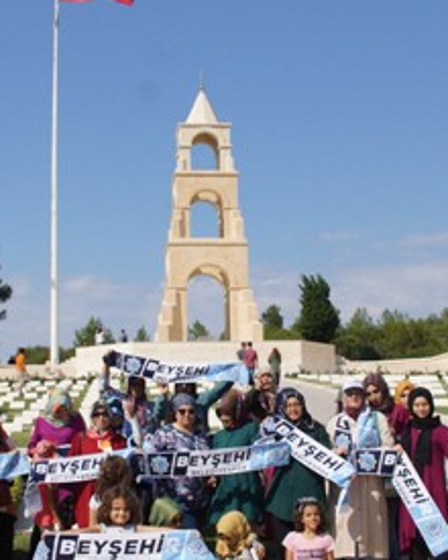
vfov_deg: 26.4
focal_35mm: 72
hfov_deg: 21.3
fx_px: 1193
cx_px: 200
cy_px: 319
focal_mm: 22
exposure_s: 1/2000
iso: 500
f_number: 8
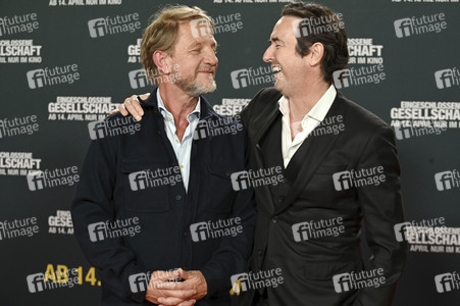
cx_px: 230
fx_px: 894
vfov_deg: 19.4
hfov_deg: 28.9
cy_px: 153
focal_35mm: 70
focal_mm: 70
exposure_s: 1/350
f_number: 4.8
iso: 2200
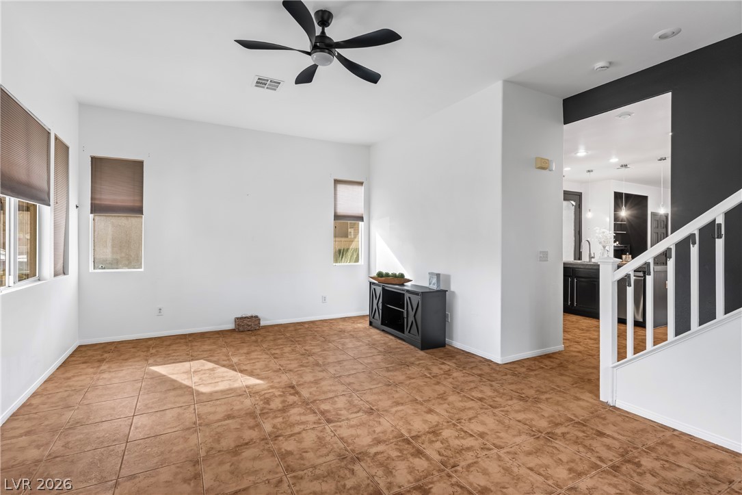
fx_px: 350
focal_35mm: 17
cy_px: 248
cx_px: 371
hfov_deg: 93.3
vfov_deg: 70.4
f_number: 8
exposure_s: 1/800
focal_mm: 17
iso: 400
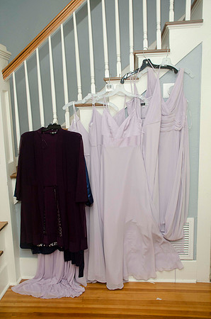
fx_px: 291
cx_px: 106
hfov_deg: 39.8
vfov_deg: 57.3
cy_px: 160
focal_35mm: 33
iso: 400
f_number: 5.6
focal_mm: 22
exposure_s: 1/60
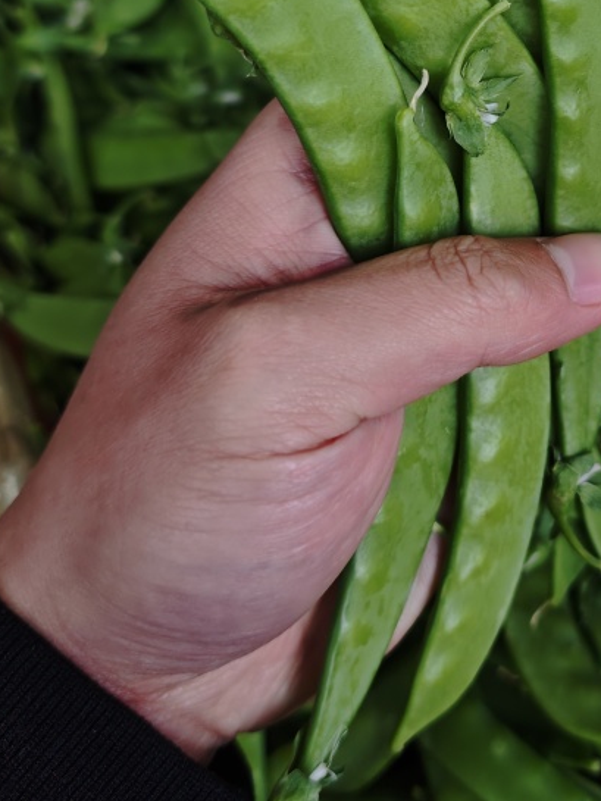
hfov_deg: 31.0
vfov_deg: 40.6
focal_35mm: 45
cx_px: 523
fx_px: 1041
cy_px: 176
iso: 800
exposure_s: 1/51.5
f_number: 1.44
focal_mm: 6.68
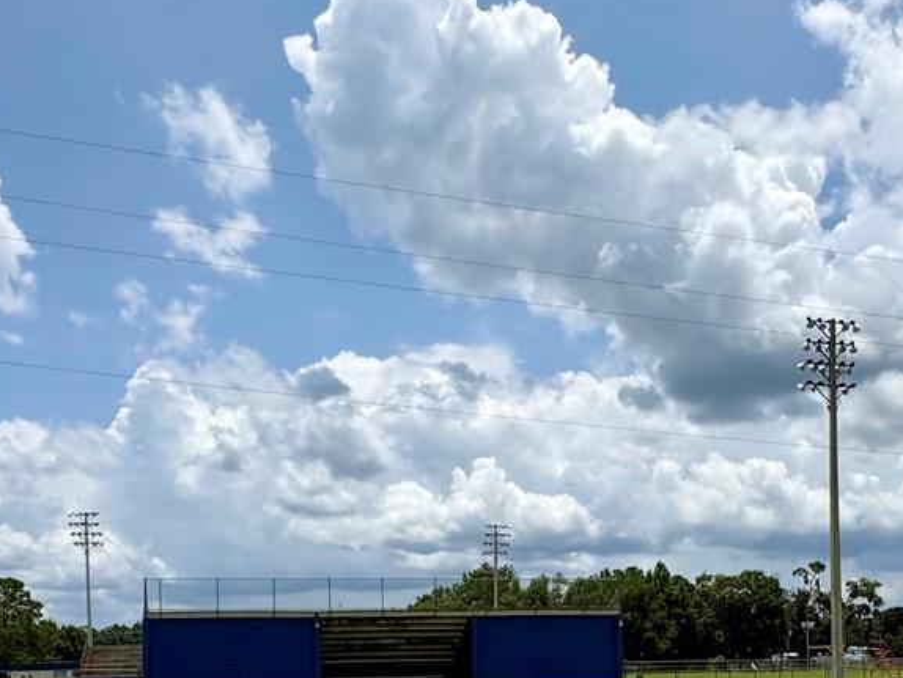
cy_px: 658
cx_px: 489
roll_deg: +1.0
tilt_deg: +1.6
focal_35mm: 39
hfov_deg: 47.8
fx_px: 1018
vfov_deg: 34.0
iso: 50
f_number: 2.2
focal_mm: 2.22
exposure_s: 1/4630
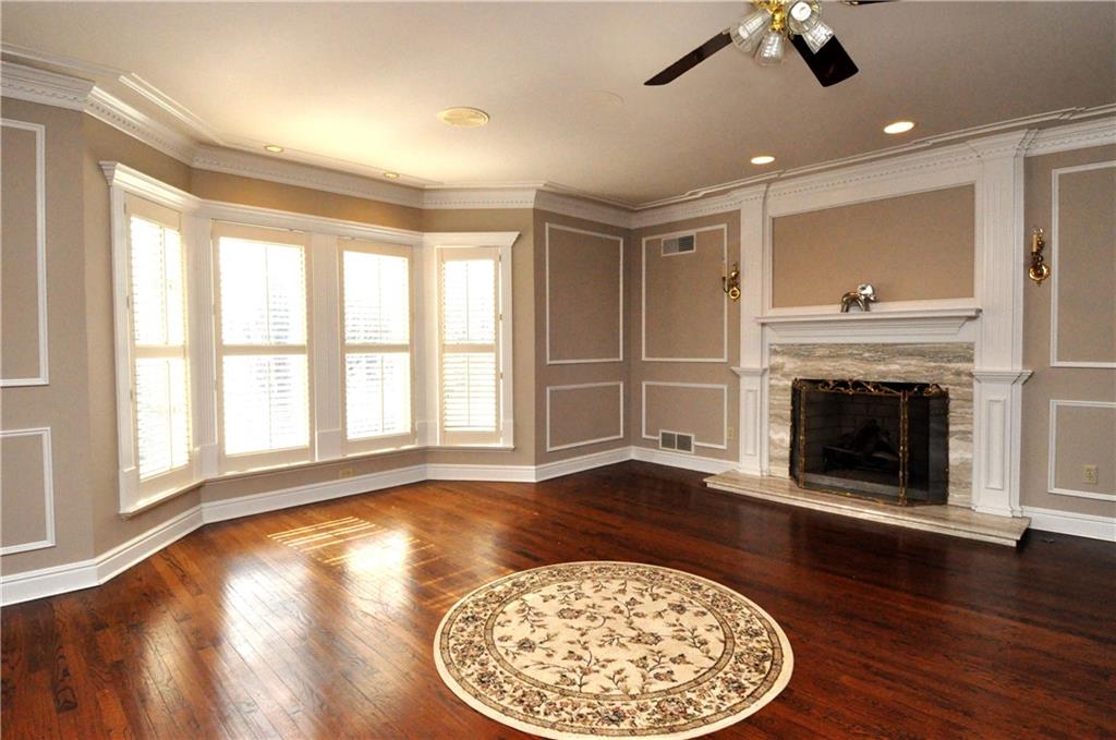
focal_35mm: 18
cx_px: 558
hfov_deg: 90.1
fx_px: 557
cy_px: 370
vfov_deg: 67.2
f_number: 13
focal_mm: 12
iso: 2500
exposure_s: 1/200
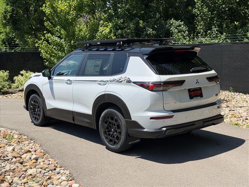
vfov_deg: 30.3
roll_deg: +4.1
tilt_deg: -7.0
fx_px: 345
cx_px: 124
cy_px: 94
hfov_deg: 39.7
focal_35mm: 48
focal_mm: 6.76
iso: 80
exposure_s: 1/5208
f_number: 1.78
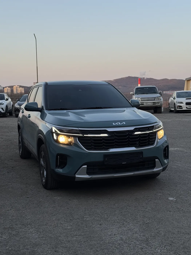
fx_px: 353
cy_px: 128
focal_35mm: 48
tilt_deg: -6.1
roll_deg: +0.7
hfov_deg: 30.3
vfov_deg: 39.7
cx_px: 96
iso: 64
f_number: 1.78
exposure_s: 1/249
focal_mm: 6.76
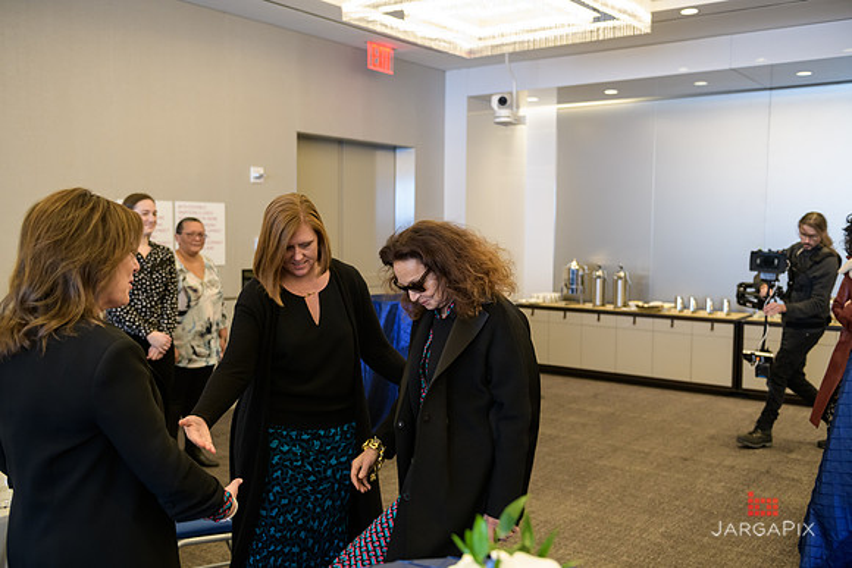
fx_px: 828
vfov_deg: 37.9
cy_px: 284
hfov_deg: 54.4
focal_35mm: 35
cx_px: 426
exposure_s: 1/125
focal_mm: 35
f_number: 3.2
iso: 1600
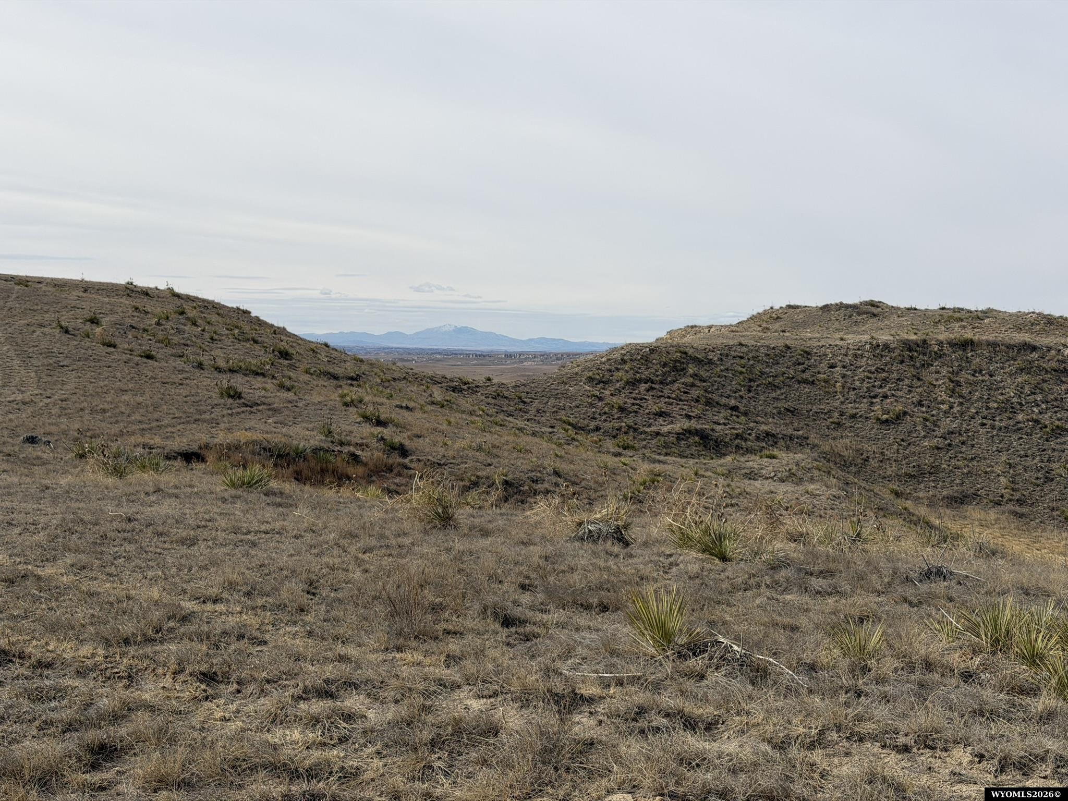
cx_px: 534
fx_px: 1481
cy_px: 400
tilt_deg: -2.6
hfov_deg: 39.7
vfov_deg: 30.3
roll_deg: -1.5
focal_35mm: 48
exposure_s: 1/8772
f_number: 1.78
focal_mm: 6.76
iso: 64
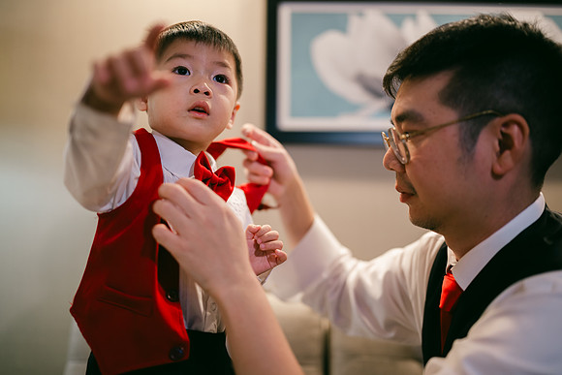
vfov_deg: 37.4
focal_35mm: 35
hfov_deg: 53.8
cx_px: 277
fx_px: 554
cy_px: 185
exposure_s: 1/200
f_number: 1.2
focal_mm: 35
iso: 400
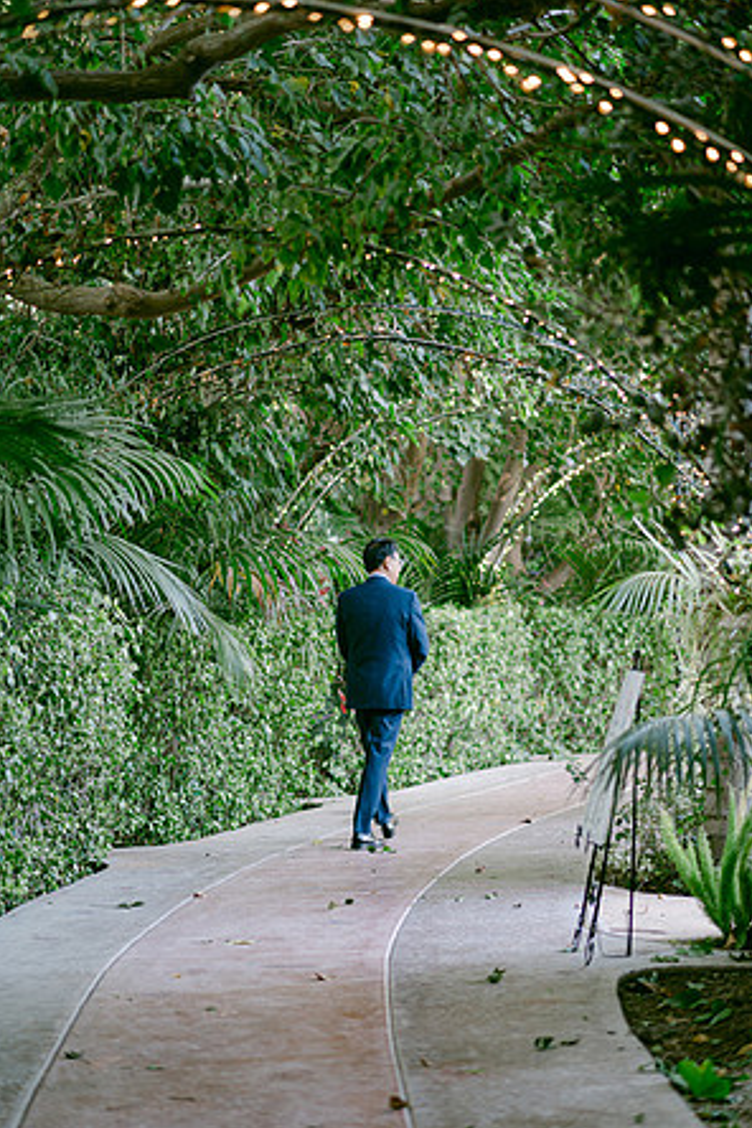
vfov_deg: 23.6
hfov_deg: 15.9
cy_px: 564
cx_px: 377
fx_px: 2694
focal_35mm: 86
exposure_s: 1/100
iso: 400
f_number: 1.8
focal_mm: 85
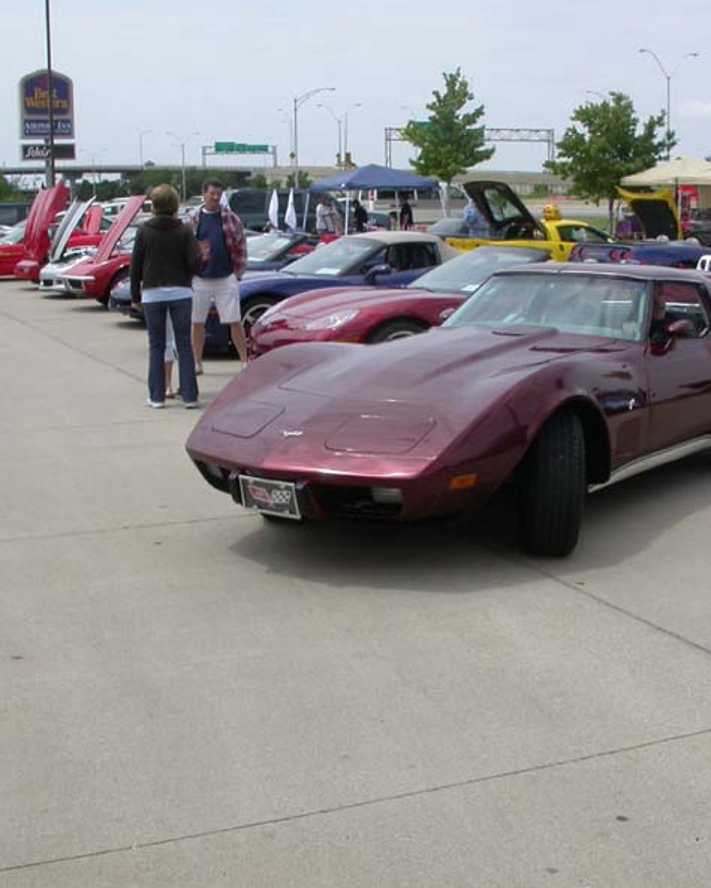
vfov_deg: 37.3
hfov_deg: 30.2
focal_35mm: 50
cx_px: 407
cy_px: 440
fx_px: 1314
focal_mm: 7.85
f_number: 7.5
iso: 100
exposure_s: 1/399
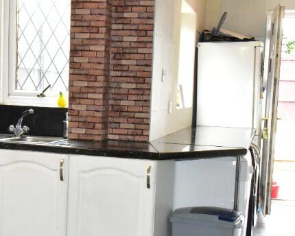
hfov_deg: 27.9
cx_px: 77
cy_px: 149
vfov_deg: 22.8
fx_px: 585
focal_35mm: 67
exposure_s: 1/200
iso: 12800
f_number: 11
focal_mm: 20
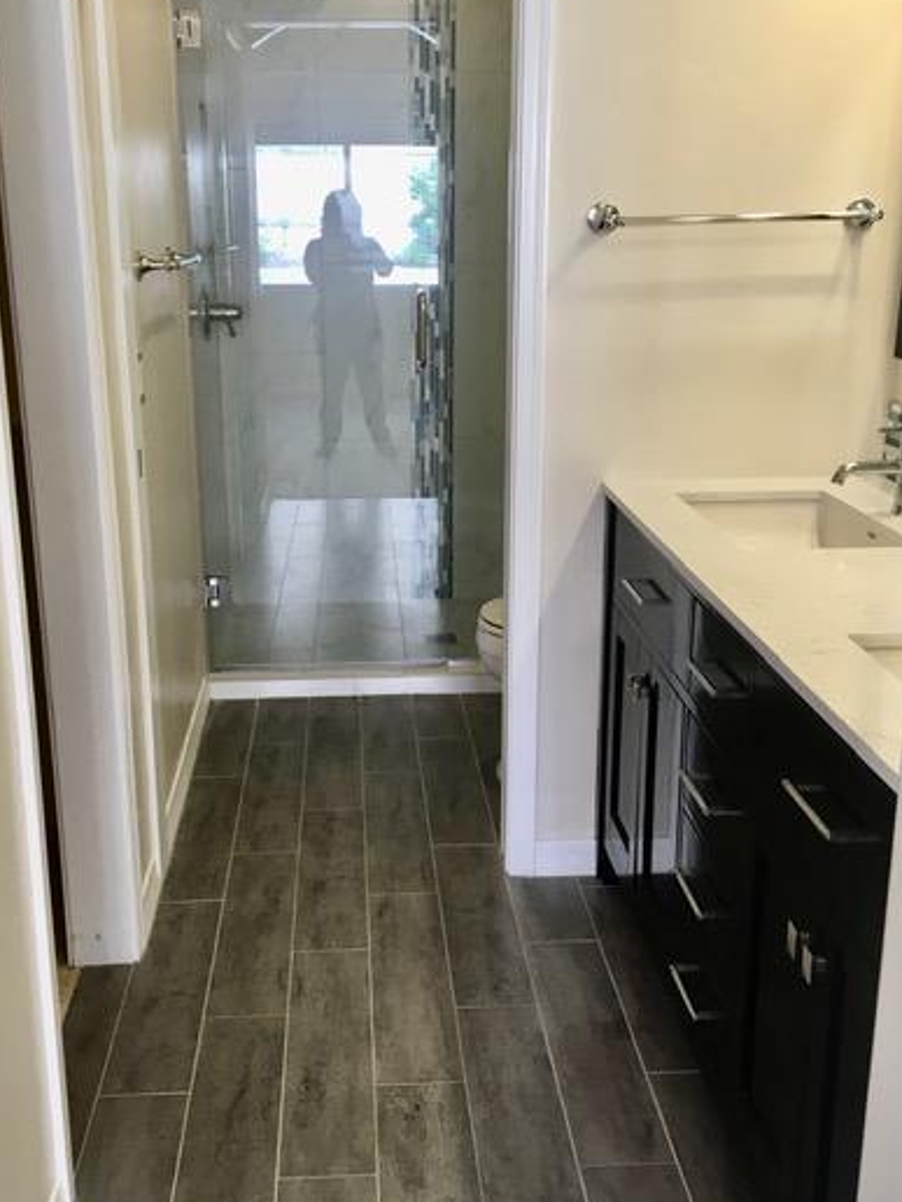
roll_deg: -0.1
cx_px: 401
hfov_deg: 39.6
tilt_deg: -16.2
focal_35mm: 36
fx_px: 1251
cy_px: 561
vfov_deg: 51.3
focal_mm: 4.15
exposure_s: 1/30
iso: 32
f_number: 2.2
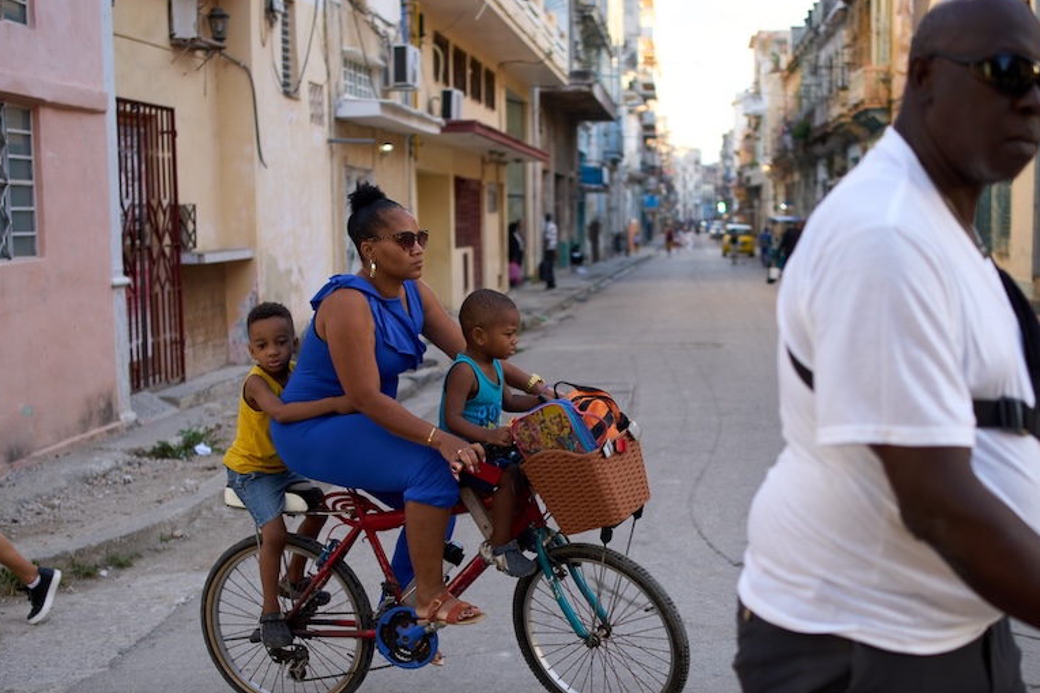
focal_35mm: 55
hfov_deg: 36.2
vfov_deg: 24.4
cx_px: 604
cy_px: 506
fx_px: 1588
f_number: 2
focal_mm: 35
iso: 100
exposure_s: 1/500
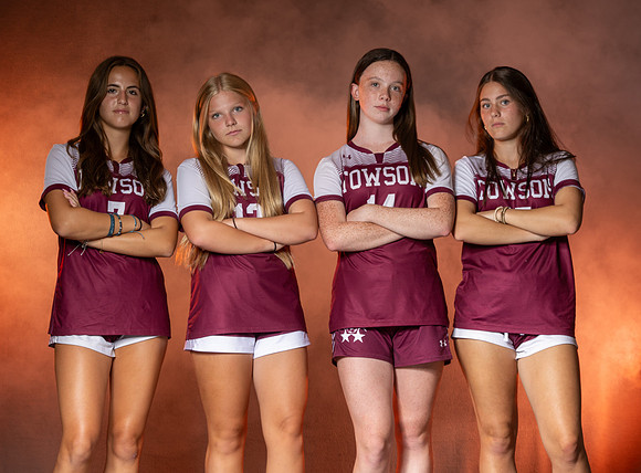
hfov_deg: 19.0
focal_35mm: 104
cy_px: 203
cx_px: 310
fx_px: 1914
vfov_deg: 14.1
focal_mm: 80
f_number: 8
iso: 80
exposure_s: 1/160
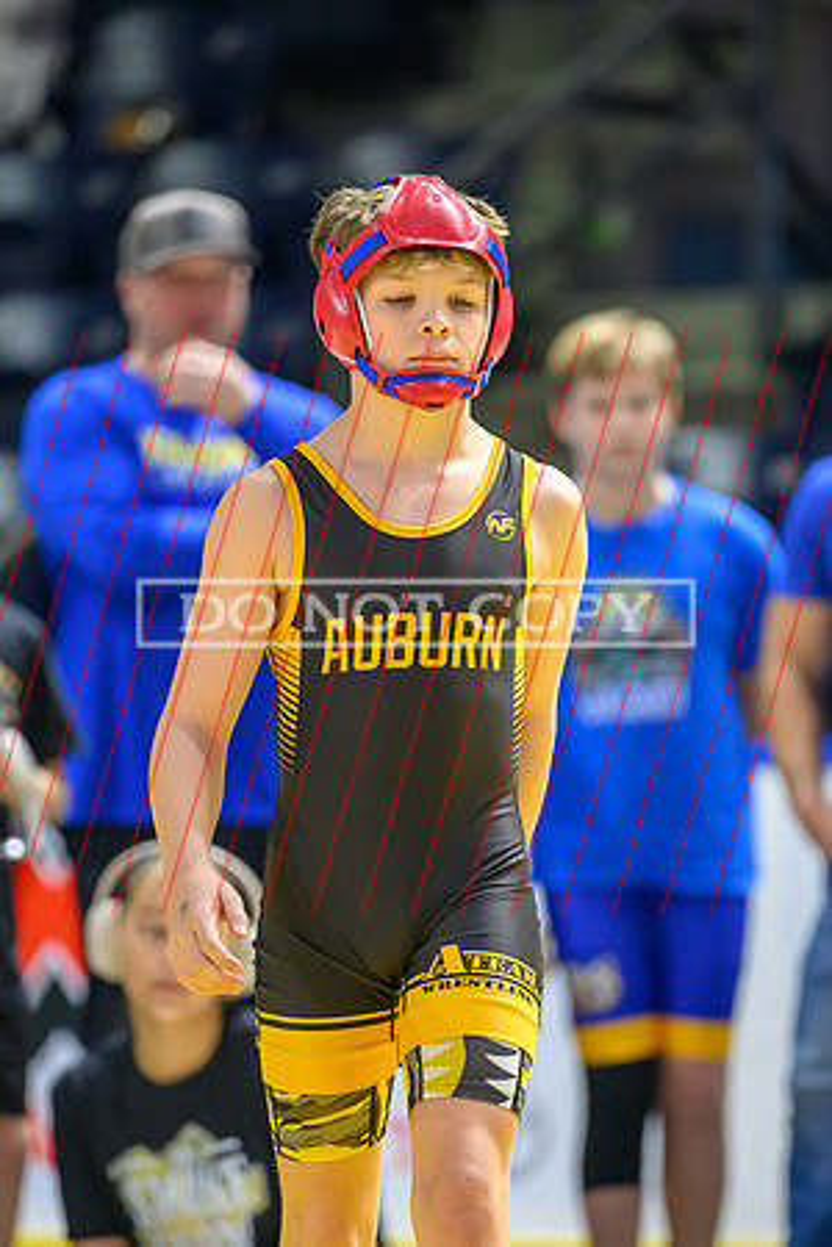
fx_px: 11934
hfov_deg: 4.0
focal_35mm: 344
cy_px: 621
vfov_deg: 6.0
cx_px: 402
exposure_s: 1/800
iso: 4500
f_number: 2.8
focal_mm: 200
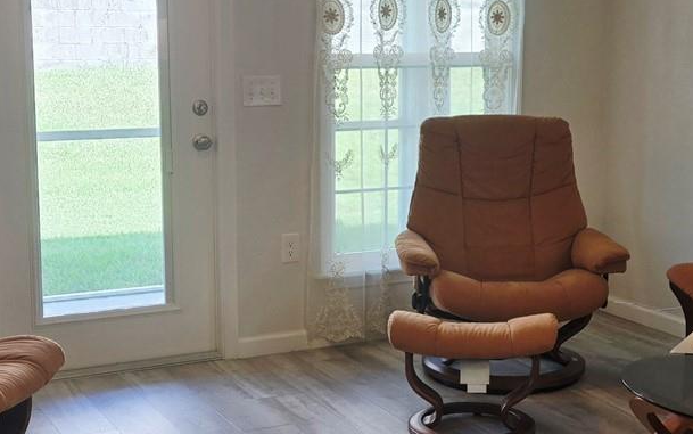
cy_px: 206
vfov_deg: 20.3
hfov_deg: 31.9
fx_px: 1209
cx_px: 398
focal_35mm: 64
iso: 50
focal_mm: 5.4
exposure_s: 1/120
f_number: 1.8
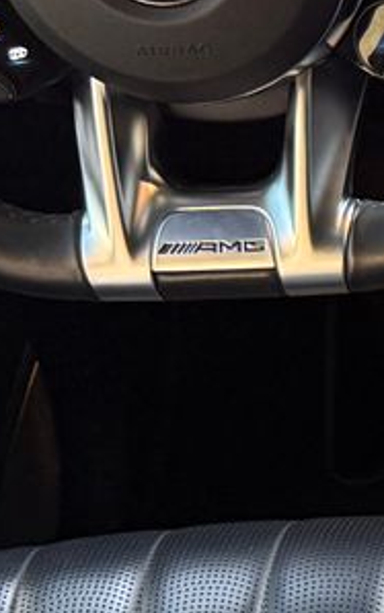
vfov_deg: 15.3
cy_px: 502
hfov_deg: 8.1
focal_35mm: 136
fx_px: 2276
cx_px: 1173
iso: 200
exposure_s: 1/56
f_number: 1.78
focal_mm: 6.76
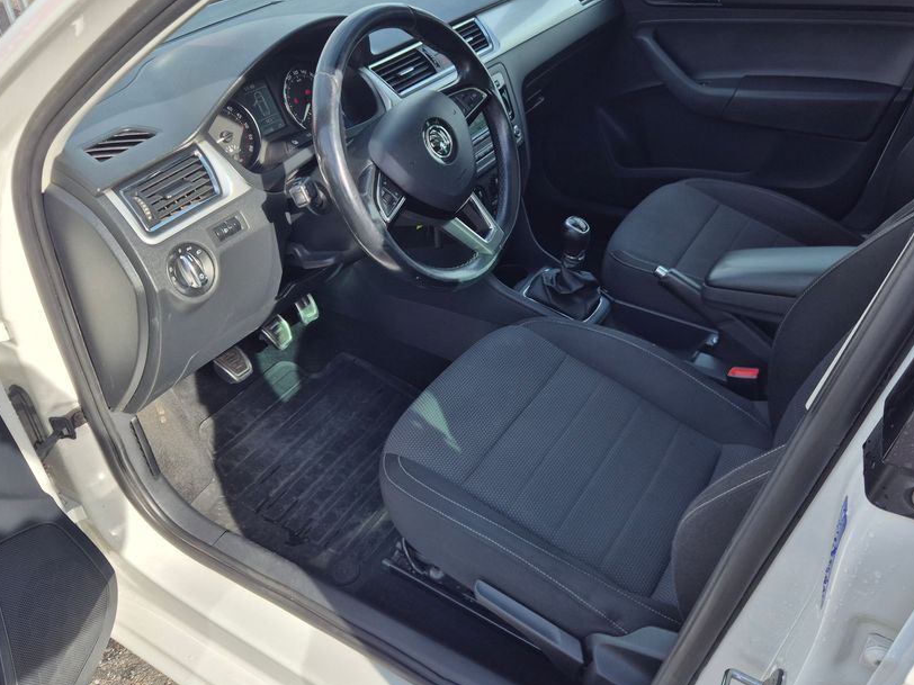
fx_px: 766
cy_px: 322
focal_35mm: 29
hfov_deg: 61.7
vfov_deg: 48.2
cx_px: 462
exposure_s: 1/896
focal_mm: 5.4
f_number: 1.8
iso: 25
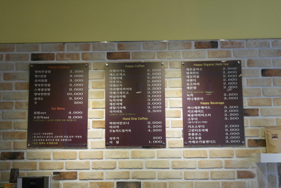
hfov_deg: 37.5
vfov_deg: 25.5
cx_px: 140
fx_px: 414
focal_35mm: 53
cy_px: 94
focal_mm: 35
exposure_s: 1/80
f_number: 4.5
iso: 400
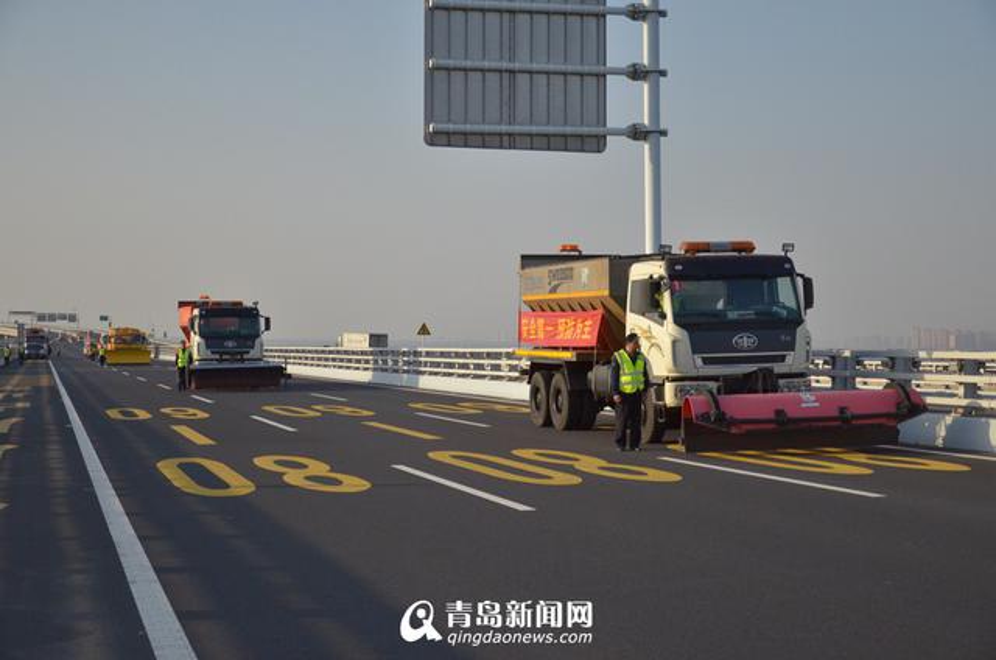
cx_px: 498
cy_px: 330
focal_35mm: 57
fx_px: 1574
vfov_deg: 23.7
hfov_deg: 35.1
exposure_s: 1/6400
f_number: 5
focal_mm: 38
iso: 1000
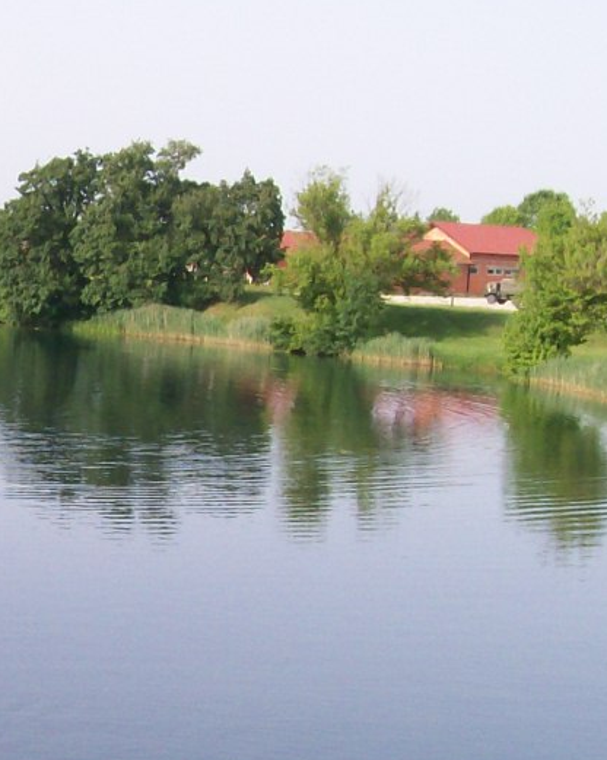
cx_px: -169
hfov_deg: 13.7
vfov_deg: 17.7
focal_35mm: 108
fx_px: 2428
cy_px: 554
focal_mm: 6
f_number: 2.7
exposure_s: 1/801
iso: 80
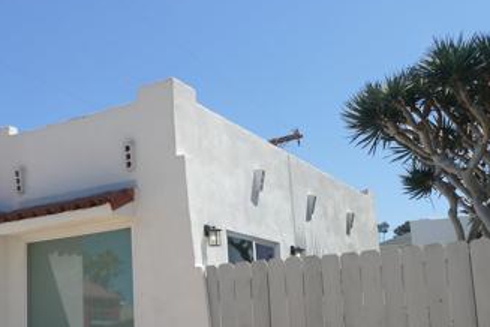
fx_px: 667
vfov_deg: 27.3
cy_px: 229
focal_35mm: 49
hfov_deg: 39.9
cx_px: 166
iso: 125
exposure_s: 1/1600
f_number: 3.5
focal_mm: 9.12
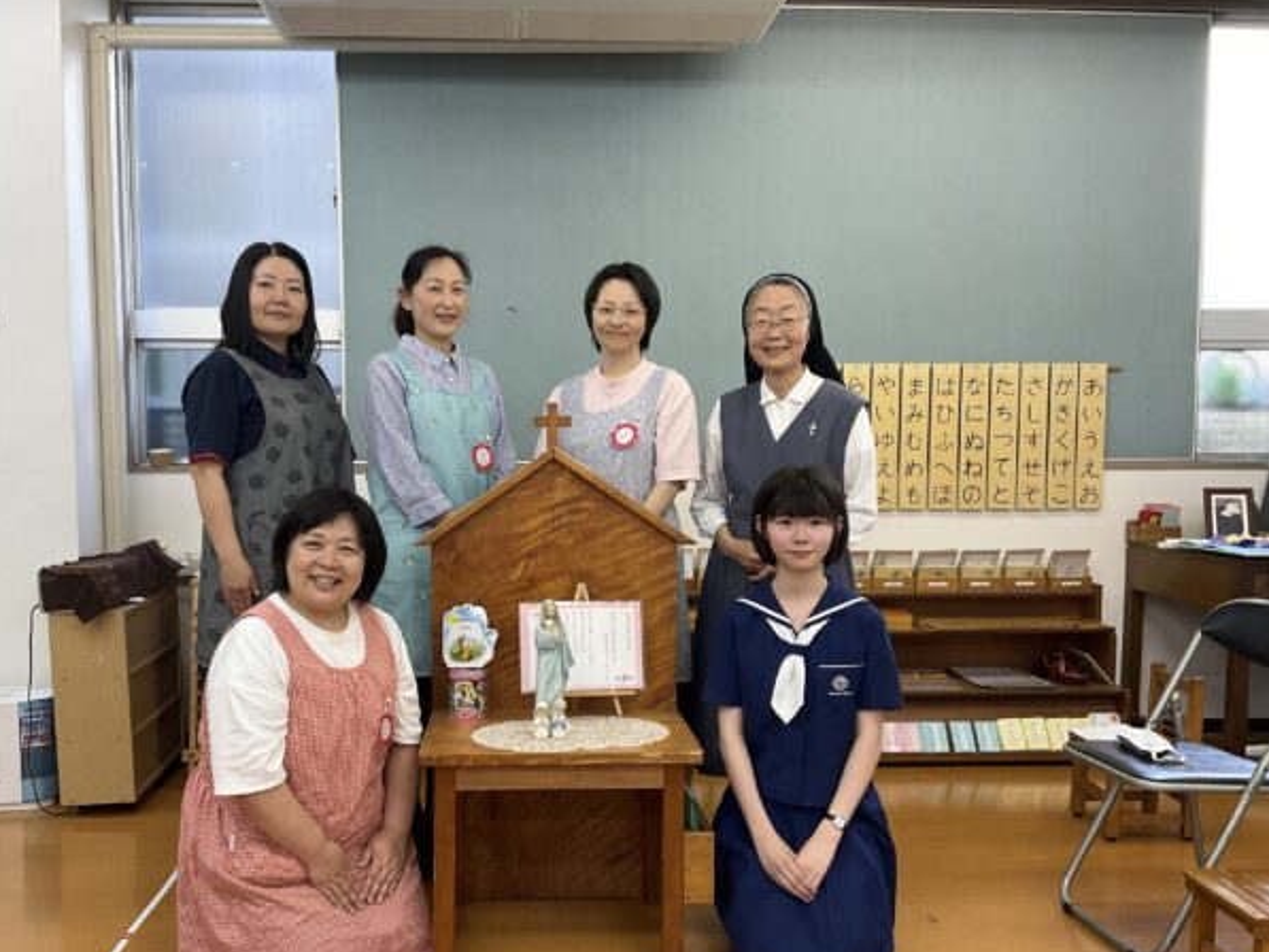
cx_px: 568
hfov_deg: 53.8
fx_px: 1247
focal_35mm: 34
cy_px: 545
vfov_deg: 41.7
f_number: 1.8
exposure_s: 1/60
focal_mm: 3
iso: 50
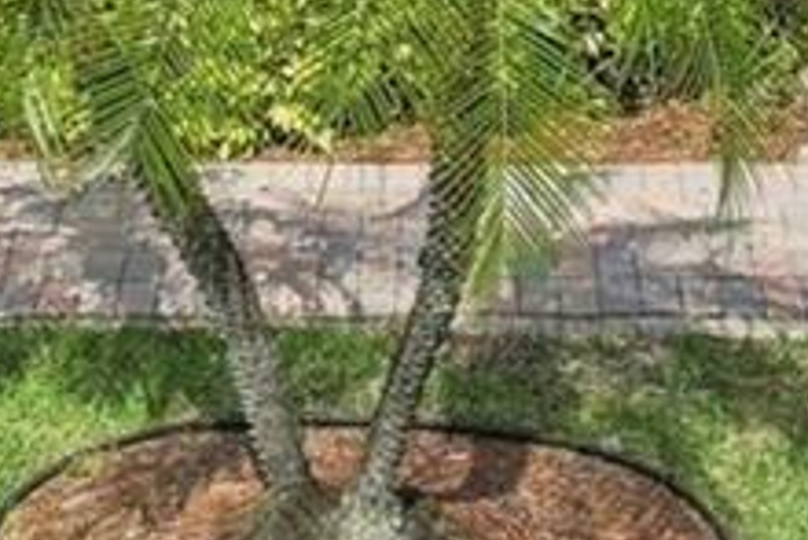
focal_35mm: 160
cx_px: 180
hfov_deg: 12.8
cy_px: -470
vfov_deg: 8.2
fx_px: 3593
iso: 120
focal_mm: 8.4
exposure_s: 1/3000
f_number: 2.8
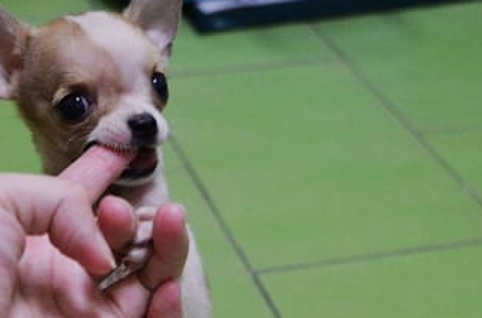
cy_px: 279
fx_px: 1188
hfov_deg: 22.7
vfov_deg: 15.1
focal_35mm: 89
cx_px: 125
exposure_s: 1/100
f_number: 4
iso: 2000
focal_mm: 30
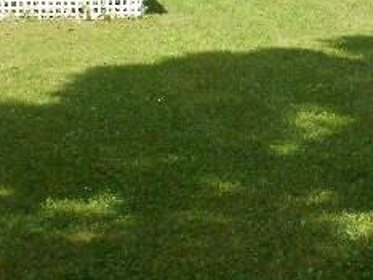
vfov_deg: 14.7
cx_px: 296
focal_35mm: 99
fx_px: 1067
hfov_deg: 19.6
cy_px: 3
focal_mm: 6.3
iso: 100
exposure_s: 1/250
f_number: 5.6
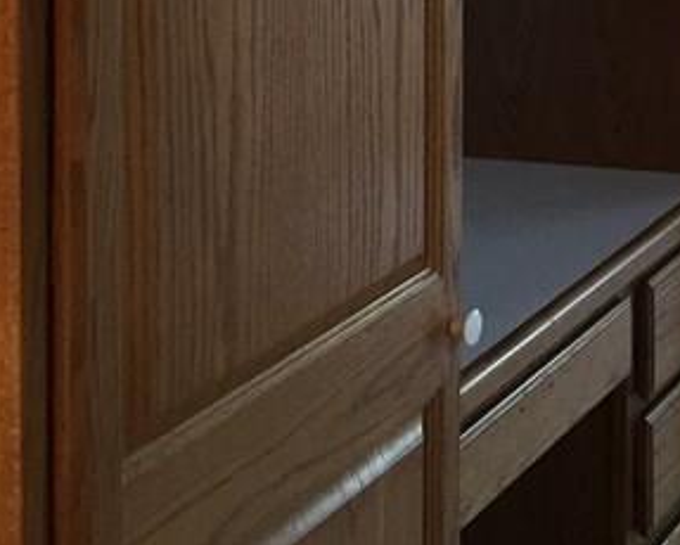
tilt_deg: -2.7
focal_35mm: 101
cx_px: 896
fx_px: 2034
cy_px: -246
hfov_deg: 17.7
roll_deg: +0.0
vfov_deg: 14.4
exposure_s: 1/30
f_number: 2.2
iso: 50
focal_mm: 4.15
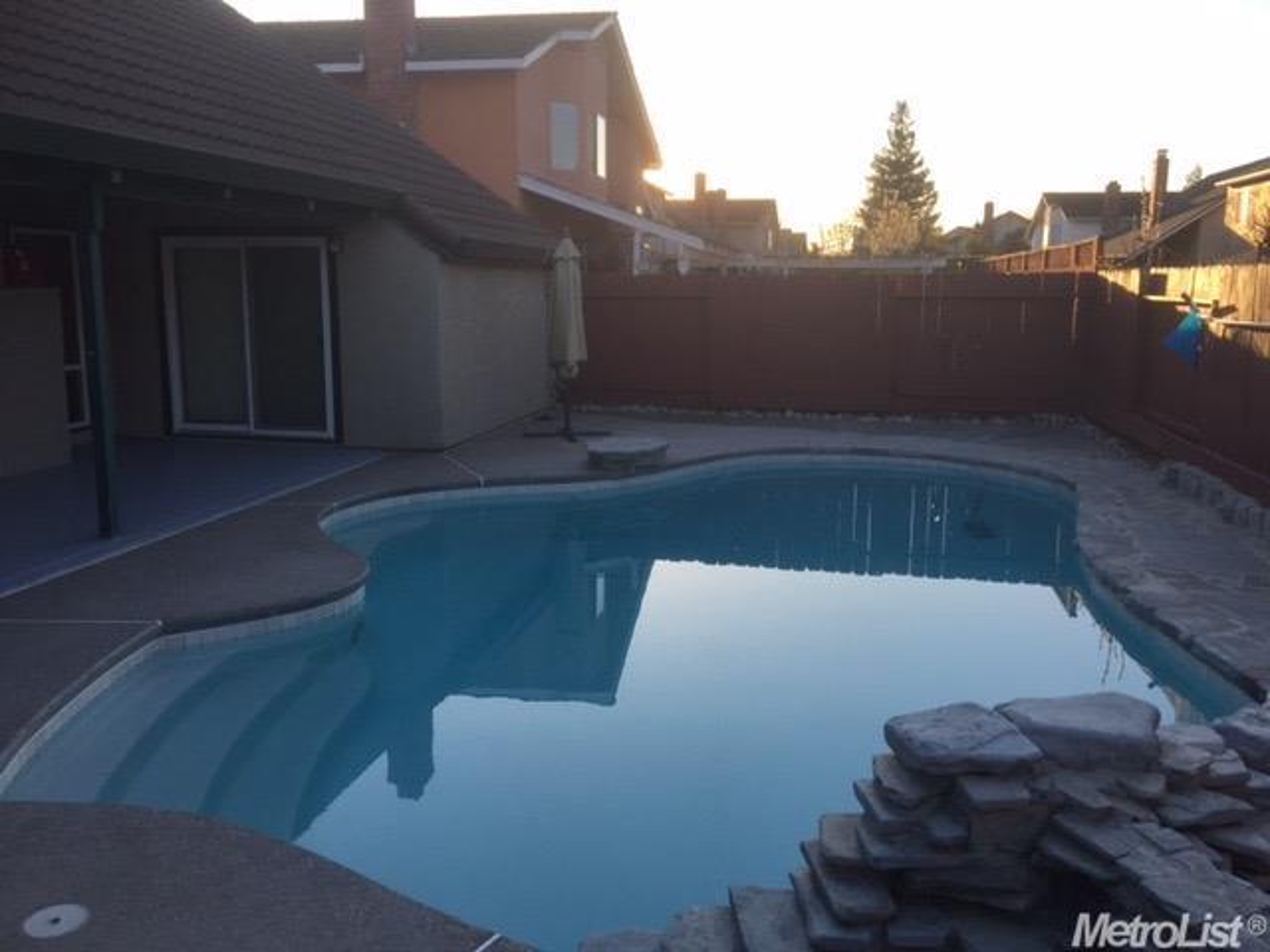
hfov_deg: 61.7
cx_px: 635
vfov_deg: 48.2
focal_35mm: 29
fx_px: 1064
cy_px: 476
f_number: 2.2
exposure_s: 1/507
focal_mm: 4.15
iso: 32
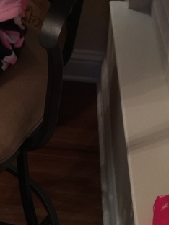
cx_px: -61
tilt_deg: -19.9
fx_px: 644
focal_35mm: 99
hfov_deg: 14.2
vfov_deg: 18.3
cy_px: -78
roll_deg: -0.4
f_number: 2.2
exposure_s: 1/4
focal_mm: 4.15
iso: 80
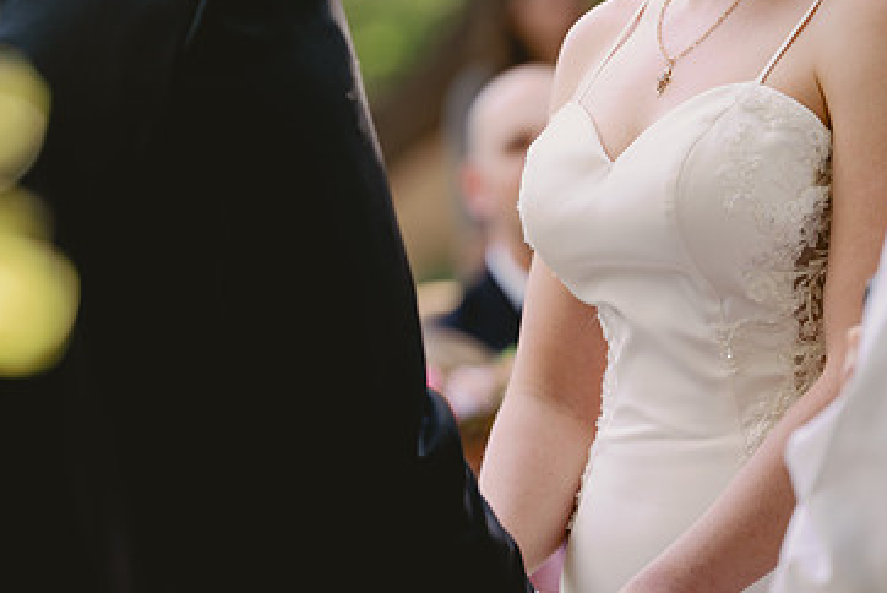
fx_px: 7891
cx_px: 524
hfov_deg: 6.4
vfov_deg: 4.3
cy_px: 459
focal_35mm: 320
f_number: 4
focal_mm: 200
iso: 200
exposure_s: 1/160
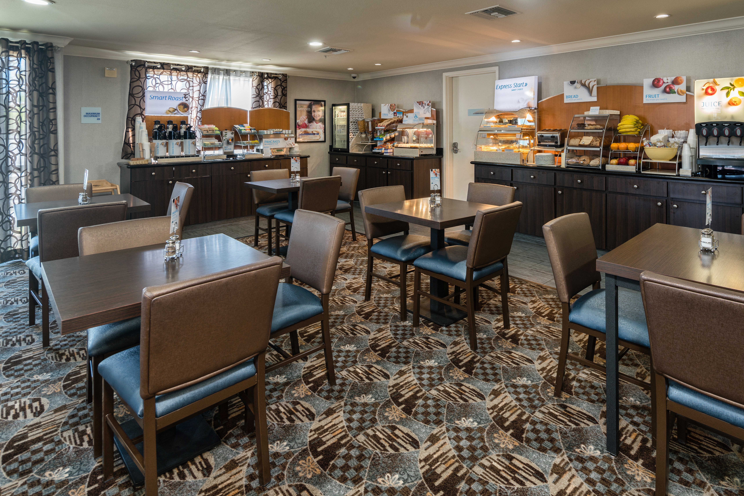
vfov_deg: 61.9
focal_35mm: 20
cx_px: 407
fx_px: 413
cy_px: 246
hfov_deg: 83.7
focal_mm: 17
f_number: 8
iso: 160
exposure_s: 1/2.5
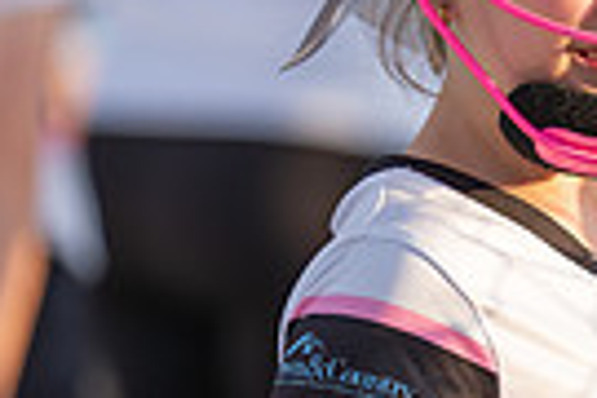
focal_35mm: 868
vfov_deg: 1.6
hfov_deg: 2.4
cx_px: 663
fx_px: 14393
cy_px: 268
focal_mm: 200
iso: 200
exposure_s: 1/1250
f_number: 2.8
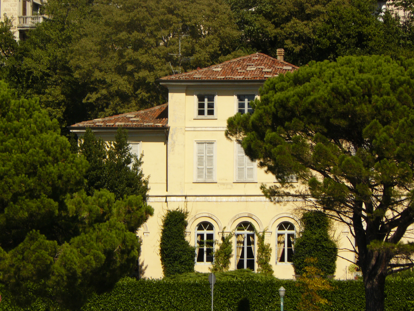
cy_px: 156
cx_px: 207
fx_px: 2966
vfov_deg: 6.0
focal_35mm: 248
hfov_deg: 8.0
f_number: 6.3
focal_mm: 41.3
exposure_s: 1/400
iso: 100
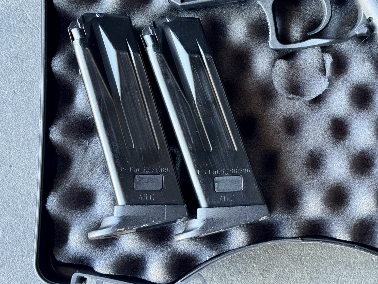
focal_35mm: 80
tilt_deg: -83.3
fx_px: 874
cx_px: 307
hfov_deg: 24.0
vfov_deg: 18.4
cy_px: 90
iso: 125
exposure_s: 1/60
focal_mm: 6.76
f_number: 1.78
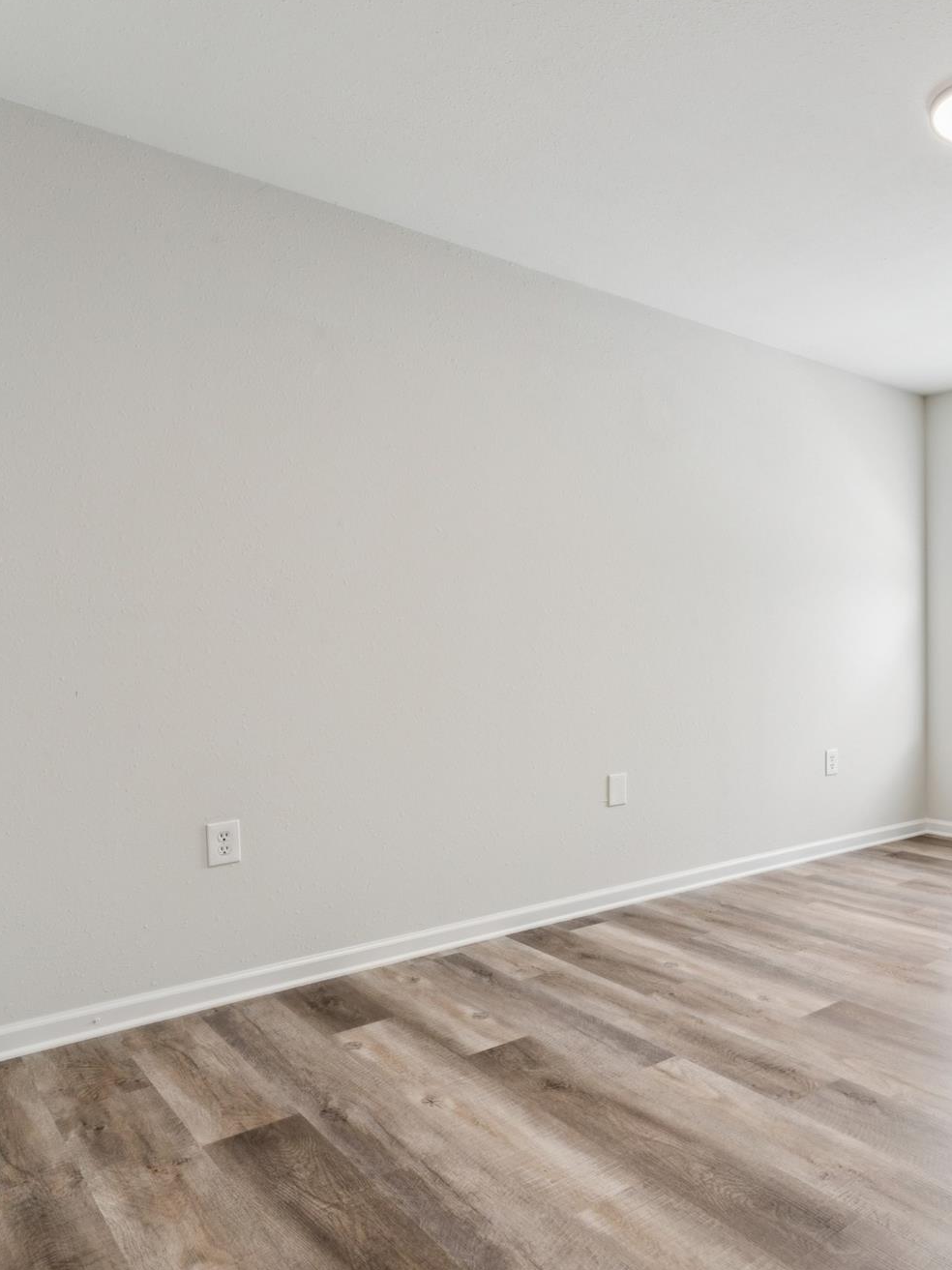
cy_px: 648
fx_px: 925
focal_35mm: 25
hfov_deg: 47.7
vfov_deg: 69.0
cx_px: 892
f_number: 13
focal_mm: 16.8
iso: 100
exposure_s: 1/4
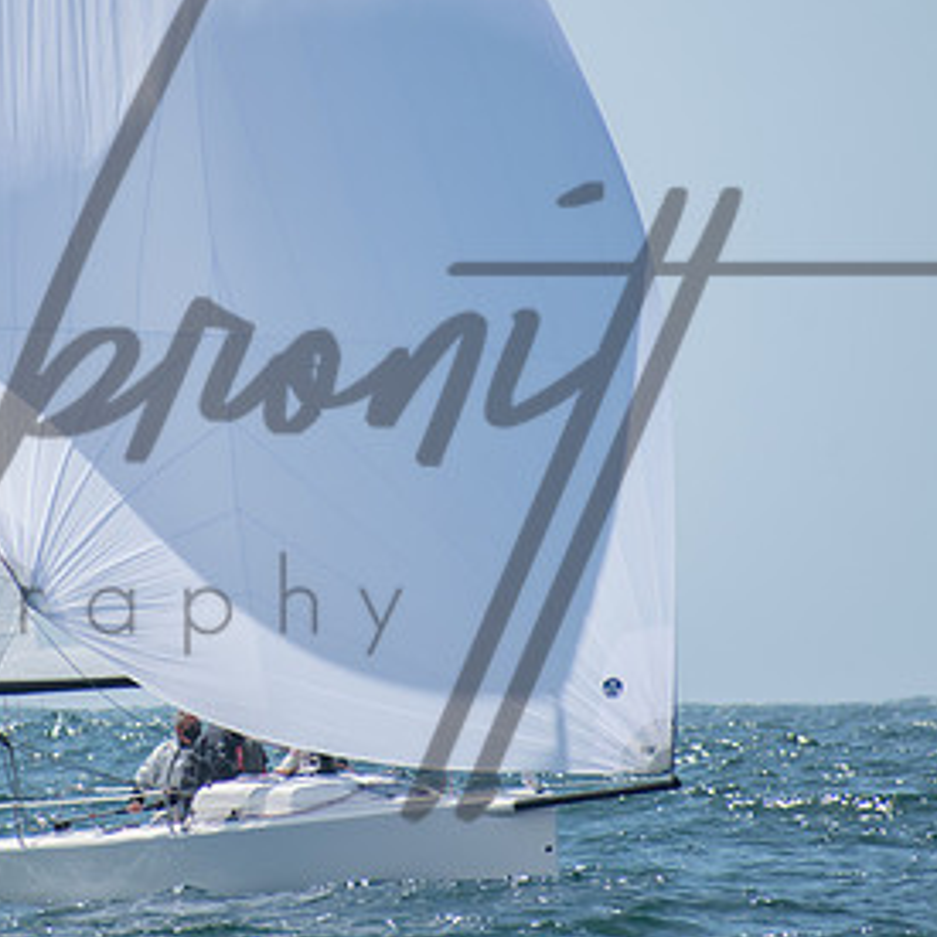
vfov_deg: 2.0
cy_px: 354
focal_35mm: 892
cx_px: 192
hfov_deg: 2.0
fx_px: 27317
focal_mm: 300
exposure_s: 1/640
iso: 200
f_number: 6.3
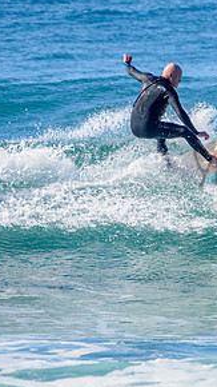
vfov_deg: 1.7
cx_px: 281
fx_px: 13173
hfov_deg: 0.9
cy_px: 152
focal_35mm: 1287
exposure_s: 1/2000
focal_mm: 500
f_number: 5.6
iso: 200
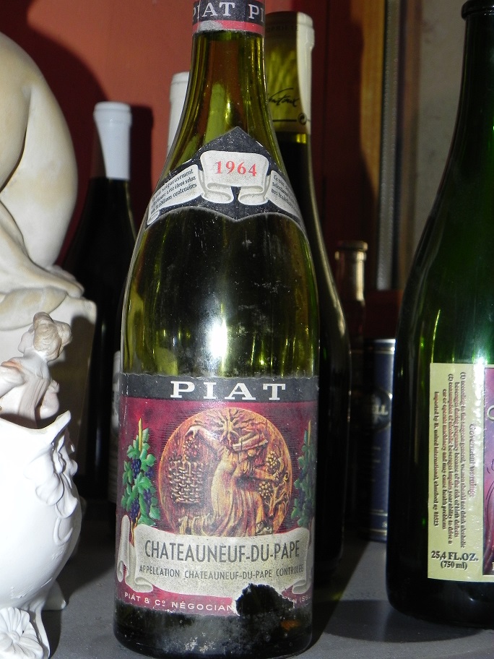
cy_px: 330
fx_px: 1256
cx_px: 247
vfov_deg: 29.4
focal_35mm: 66
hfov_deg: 22.3
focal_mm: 11.8
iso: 200
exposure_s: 1/30
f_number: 3.5
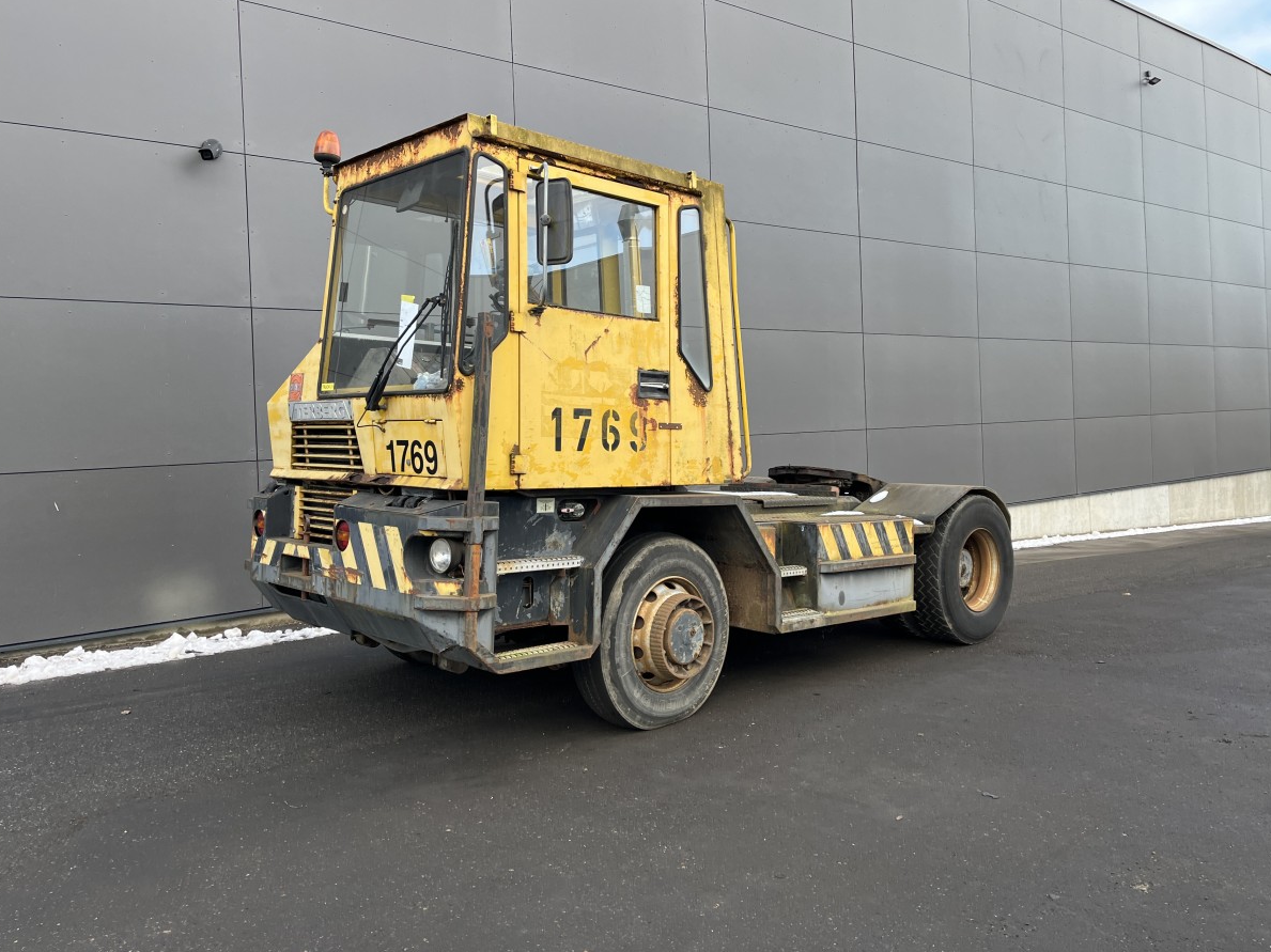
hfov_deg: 63.5
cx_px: 634
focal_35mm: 28
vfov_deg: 49.7
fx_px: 1028
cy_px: 440
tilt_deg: +2.1
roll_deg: +1.6
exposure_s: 1/366
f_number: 1.6
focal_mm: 5.1
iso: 50
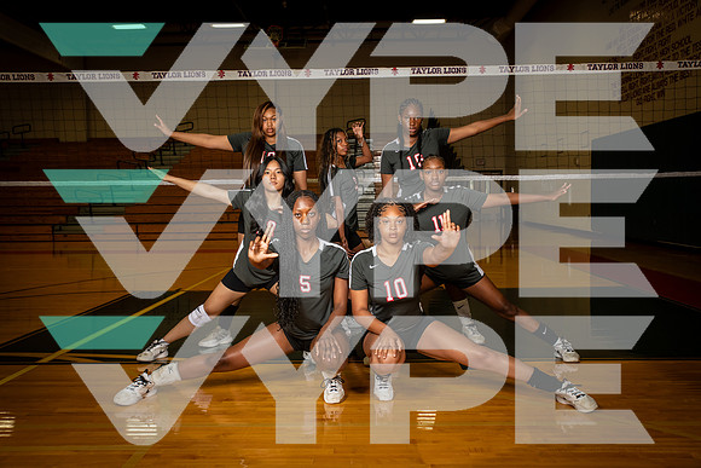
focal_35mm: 35
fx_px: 682
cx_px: 350
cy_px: 234
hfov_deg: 54.4
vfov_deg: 37.9
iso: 800
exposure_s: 1/250
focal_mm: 35
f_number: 7.1
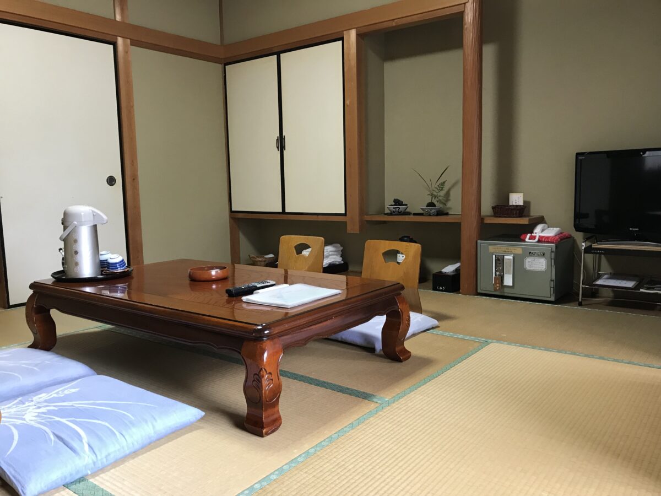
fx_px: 535
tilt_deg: -6.2
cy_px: 248
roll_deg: +1.6
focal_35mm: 28
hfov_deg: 63.4
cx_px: 330
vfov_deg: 49.7
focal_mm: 3.99
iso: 40
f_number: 1.8
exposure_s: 1/17
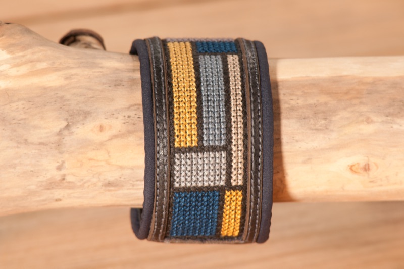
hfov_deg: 6.9
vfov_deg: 4.6
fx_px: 3366
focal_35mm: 300
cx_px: 202
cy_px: 134
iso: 200
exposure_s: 1/60
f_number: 8
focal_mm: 200
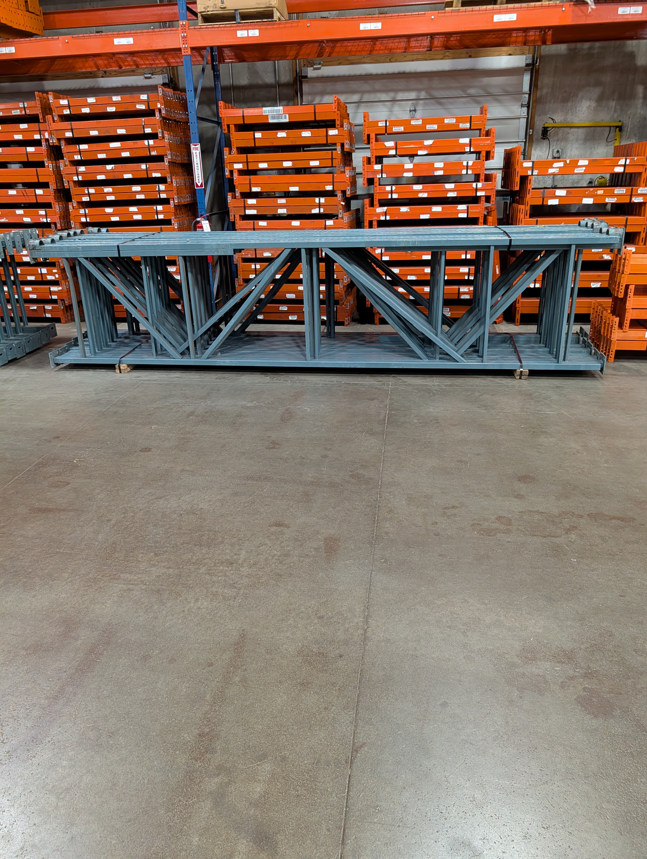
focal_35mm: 24
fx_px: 597
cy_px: 430
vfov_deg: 71.5
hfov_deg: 56.9
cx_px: 324
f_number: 1.68
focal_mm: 6.9
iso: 660
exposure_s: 1/40
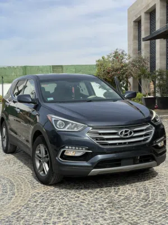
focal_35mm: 52
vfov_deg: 36.8
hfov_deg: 28.0
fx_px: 336
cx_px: 84
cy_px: 112
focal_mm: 6
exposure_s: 1/1776
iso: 25
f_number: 2
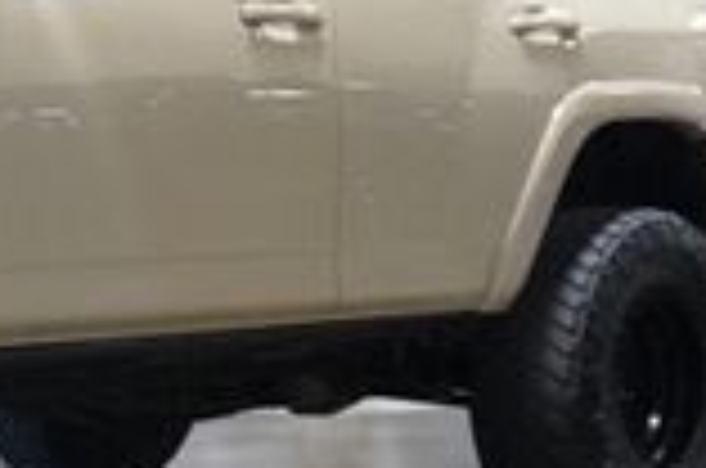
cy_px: 225
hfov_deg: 19.3
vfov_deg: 13.9
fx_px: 1918
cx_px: -202
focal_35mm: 98
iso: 4000
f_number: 3.5
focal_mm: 16
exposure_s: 1/160
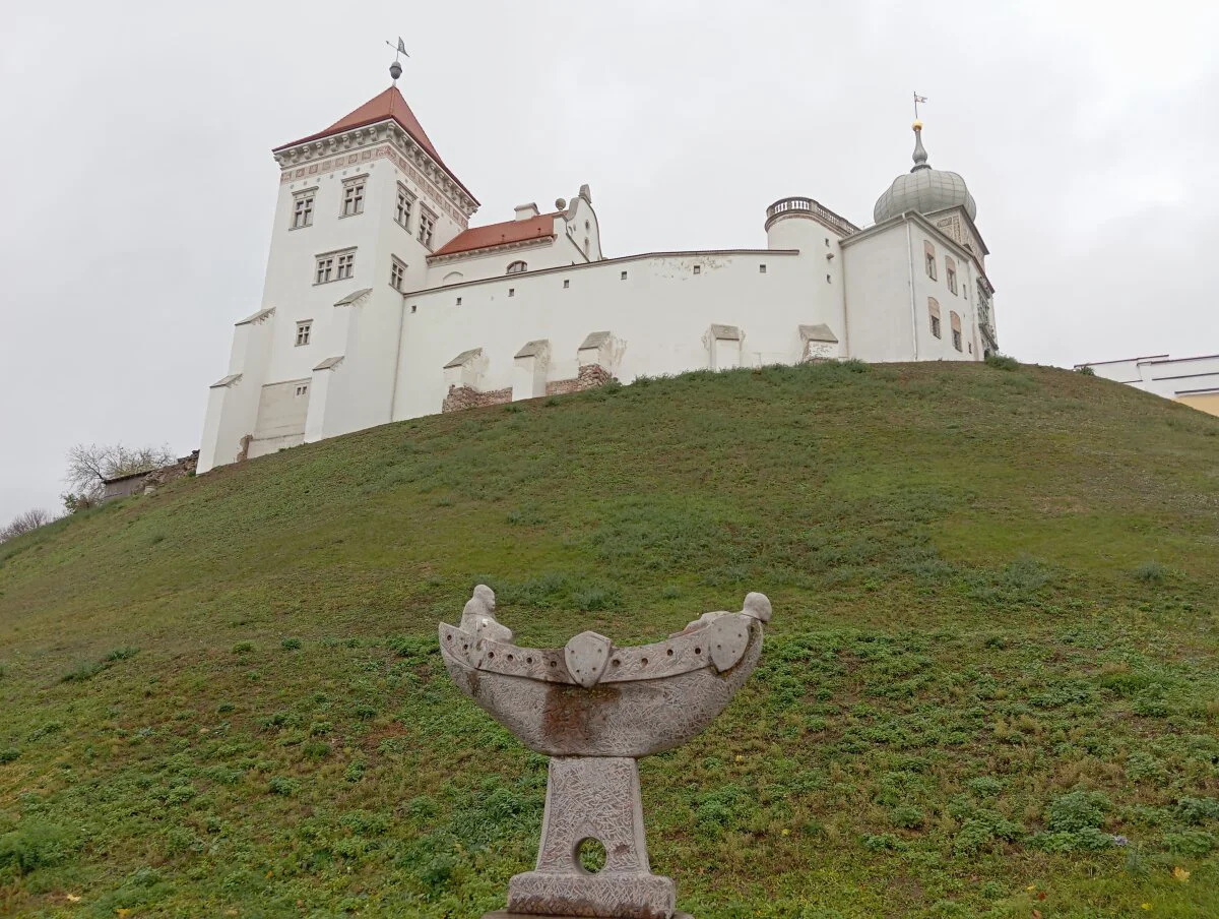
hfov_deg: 63.4
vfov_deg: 49.9
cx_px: 610
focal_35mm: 28
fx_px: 988
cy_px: 460
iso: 54
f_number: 1.8
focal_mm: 4.22
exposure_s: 1/238
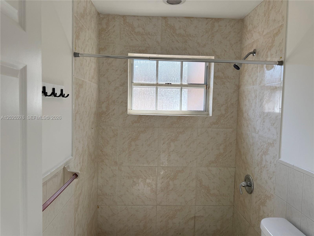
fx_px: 218
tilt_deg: -2.2
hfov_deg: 71.6
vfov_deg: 56.8
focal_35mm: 24
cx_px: 157
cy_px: 118
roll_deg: -2.0
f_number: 1.78
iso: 100
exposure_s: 1/1005
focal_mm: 6.76
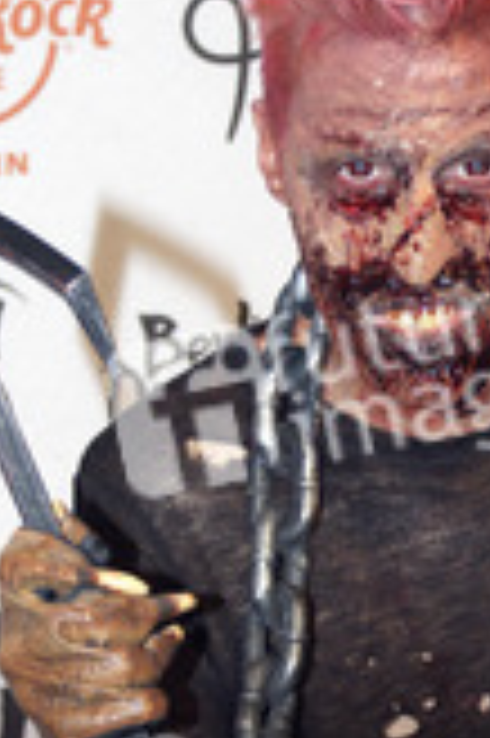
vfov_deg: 10.2
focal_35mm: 201
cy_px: 616
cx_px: 470
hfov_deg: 6.8
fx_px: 4117
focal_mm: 55
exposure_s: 1/400
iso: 1250
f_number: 5.6
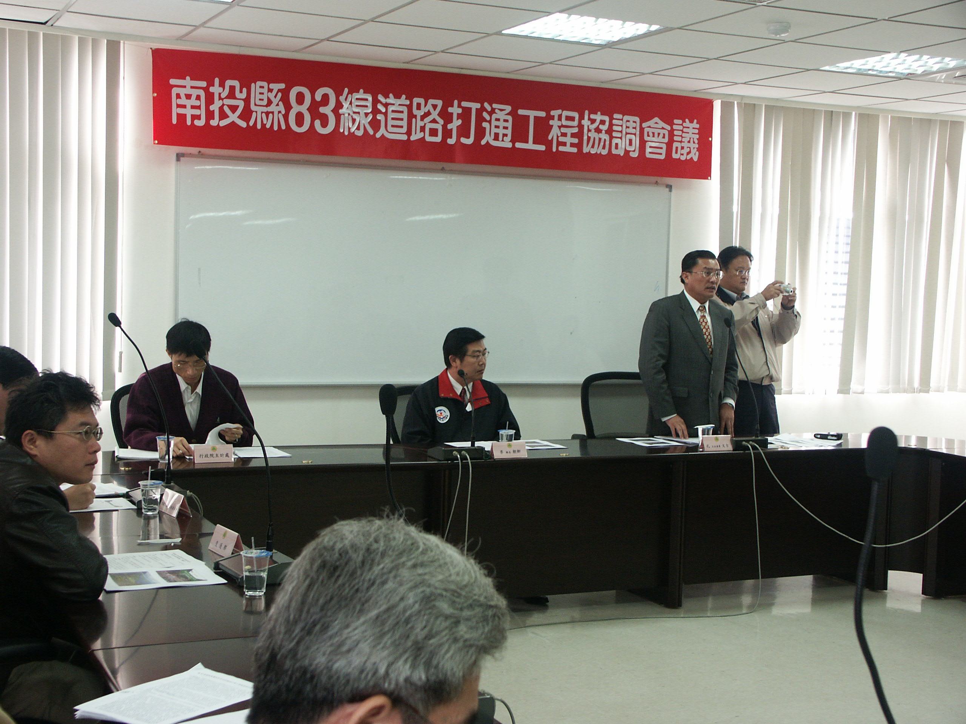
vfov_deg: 30.3
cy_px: 362
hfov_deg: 39.7
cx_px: 483
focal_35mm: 48
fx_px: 1339
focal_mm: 12.52
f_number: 3.5
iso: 125
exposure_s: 1/45
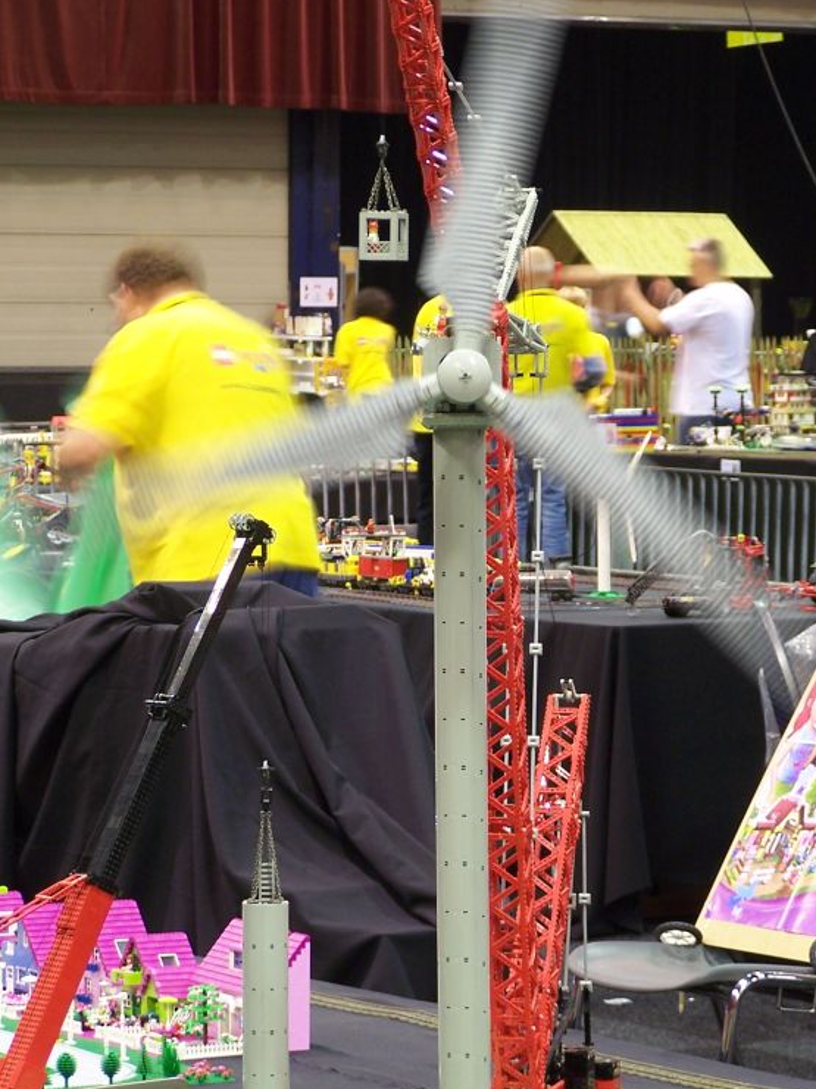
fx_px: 5568
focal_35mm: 177
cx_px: 482
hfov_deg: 8.4
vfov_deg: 11.2
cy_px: 544
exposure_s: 1/2
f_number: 3.2
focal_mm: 21.2
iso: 80
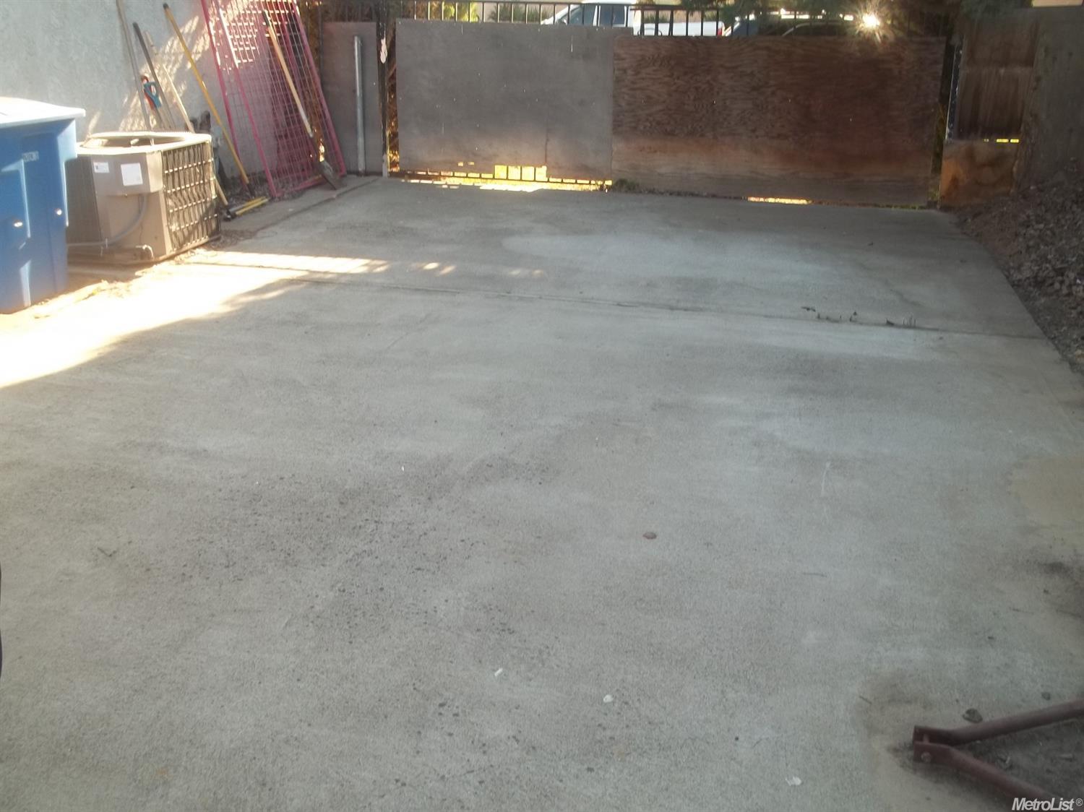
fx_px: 1033
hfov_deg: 55.4
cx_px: 542
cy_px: 406
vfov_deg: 42.9
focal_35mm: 33
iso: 64
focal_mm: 5.9
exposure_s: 1/80
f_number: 3.3
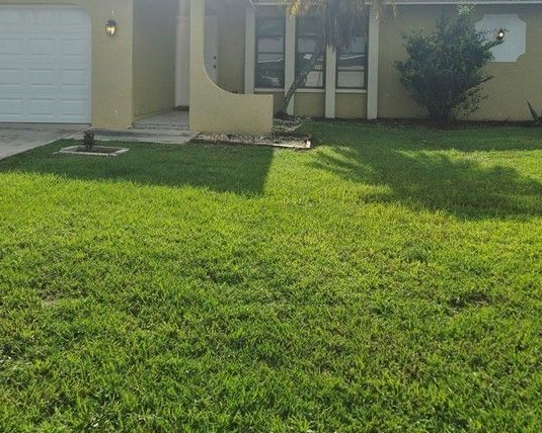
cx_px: 209
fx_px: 690
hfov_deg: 42.6
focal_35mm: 43
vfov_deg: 34.0
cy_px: 99
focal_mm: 5.4
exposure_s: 1/10000
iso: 32
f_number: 1.8
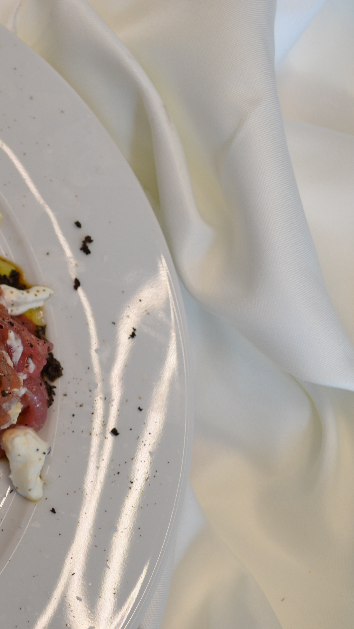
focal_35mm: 71
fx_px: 1185
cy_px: 314
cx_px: -106
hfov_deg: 16.1
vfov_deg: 29.7
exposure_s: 1/50
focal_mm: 30
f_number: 5.6
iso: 400
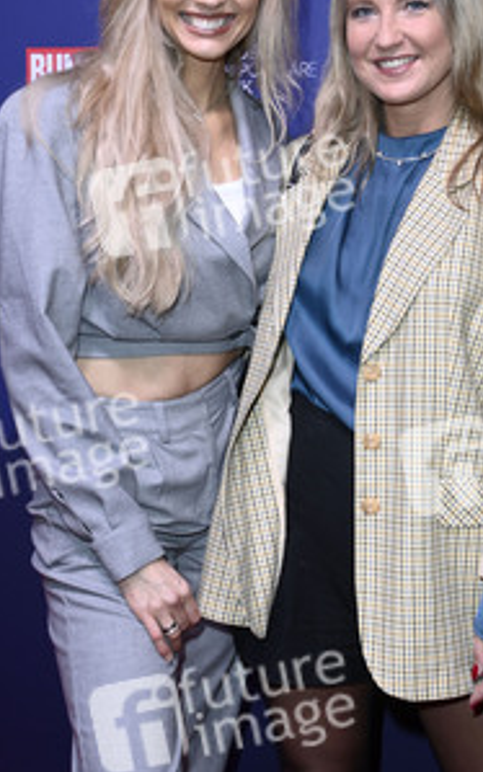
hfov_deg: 21.6
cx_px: 297
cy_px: 325
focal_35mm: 60
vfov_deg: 33.9
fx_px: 1263
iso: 800
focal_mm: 44
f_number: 5.6
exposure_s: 1/250
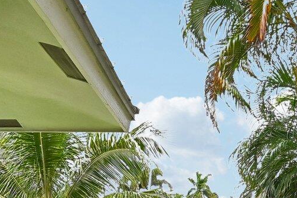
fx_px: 470
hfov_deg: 34.1
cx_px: 234
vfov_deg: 22.1
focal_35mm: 57
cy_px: 231
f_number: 8
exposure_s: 1/2000
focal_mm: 14
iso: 1250
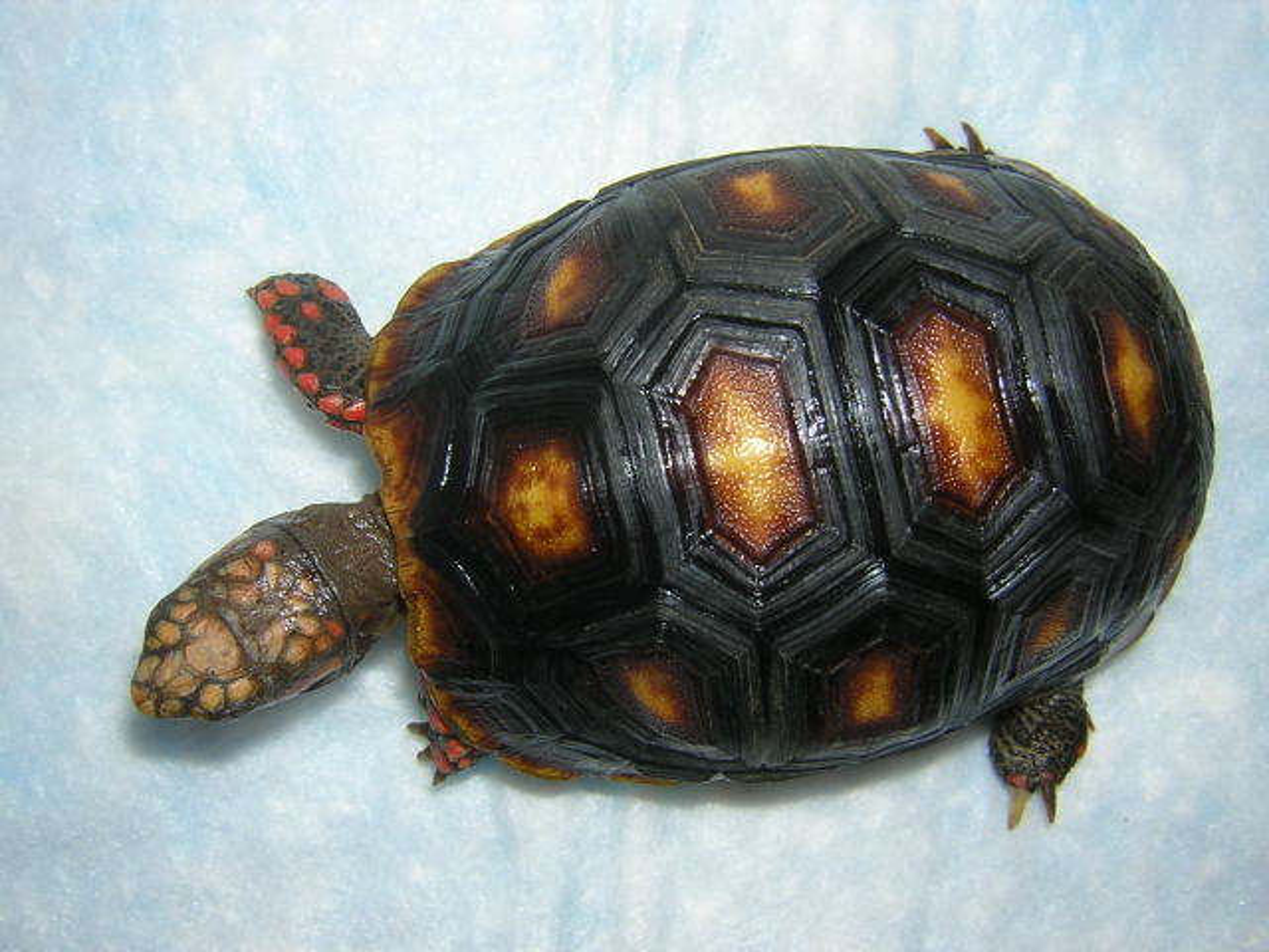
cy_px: 476
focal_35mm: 36
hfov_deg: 51.4
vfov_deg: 39.7
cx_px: 634
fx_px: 1320
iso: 100
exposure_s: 1/60.1
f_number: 5.2
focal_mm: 4.7
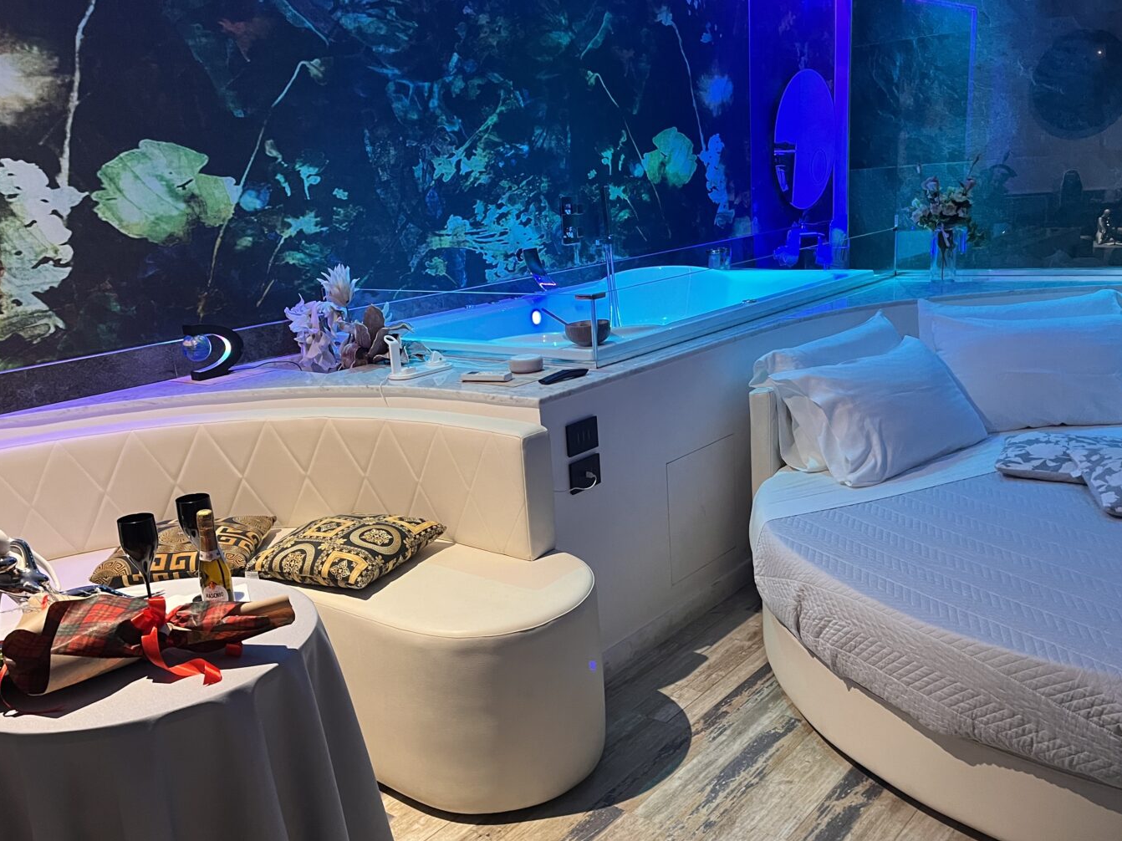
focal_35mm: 31
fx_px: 1005
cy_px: 501
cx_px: 572
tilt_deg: -17.7
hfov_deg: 58.4
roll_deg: +4.8
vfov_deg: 45.2
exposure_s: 1/50
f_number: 1.6
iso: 320
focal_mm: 5.1
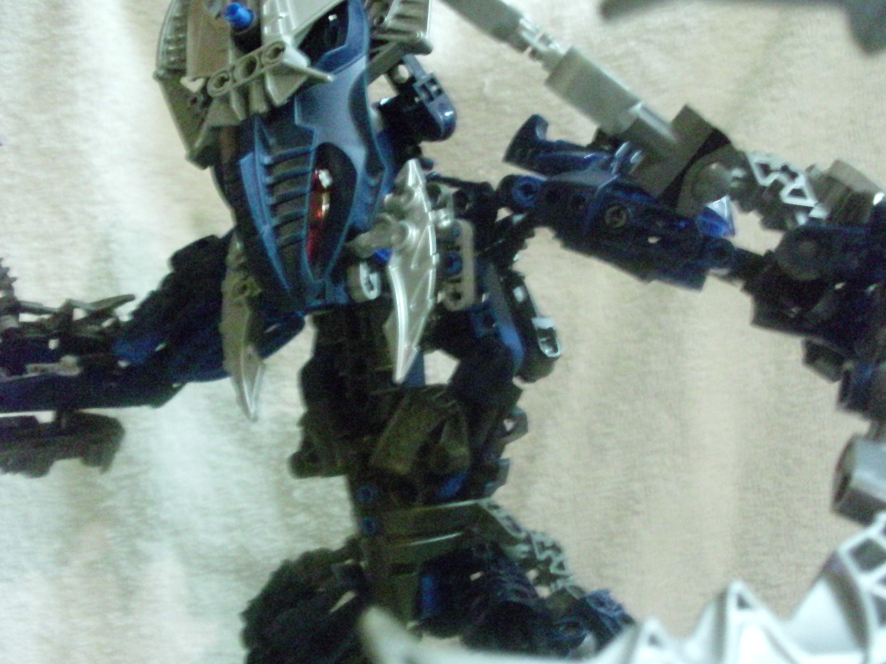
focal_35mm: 43
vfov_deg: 33.6
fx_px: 1101
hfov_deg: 43.8
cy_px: 368
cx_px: 459
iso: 1600
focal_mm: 6.3
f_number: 3.1
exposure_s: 1/9
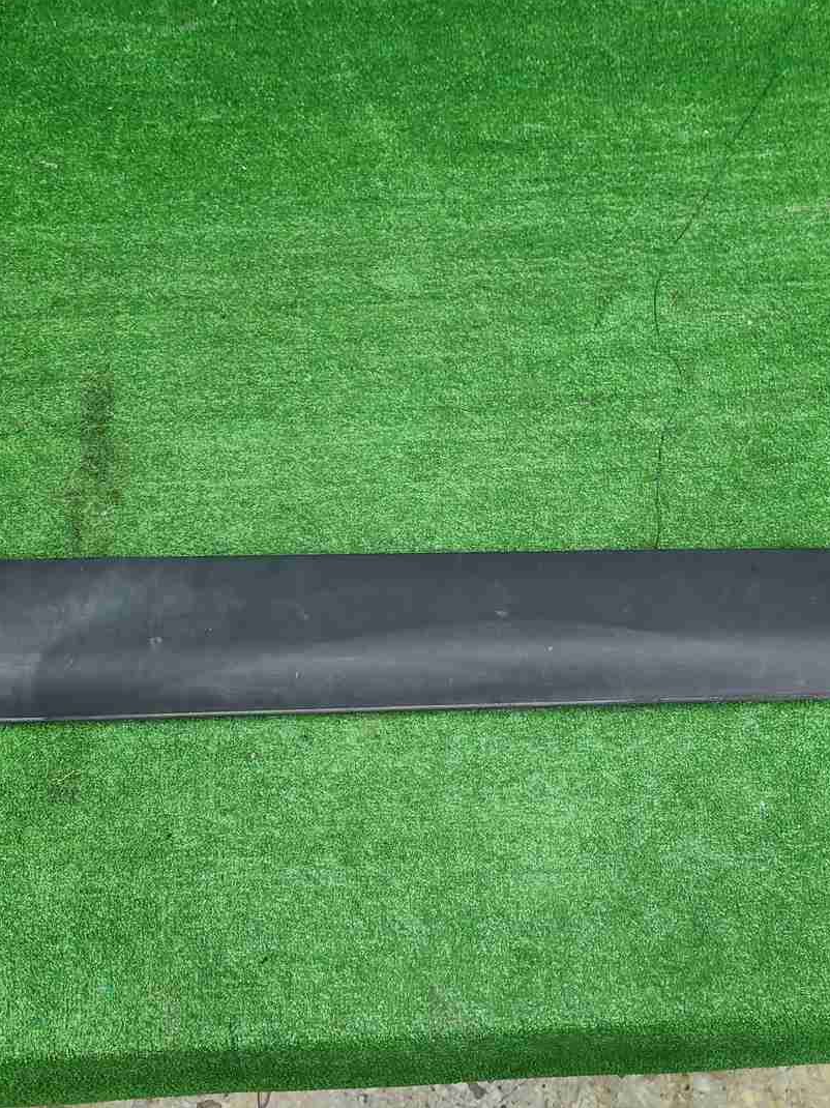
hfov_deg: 40.5
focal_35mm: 35
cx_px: 495
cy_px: 550
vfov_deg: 52.6
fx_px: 1119
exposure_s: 1/50
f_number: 1.8
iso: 237
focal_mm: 5.4
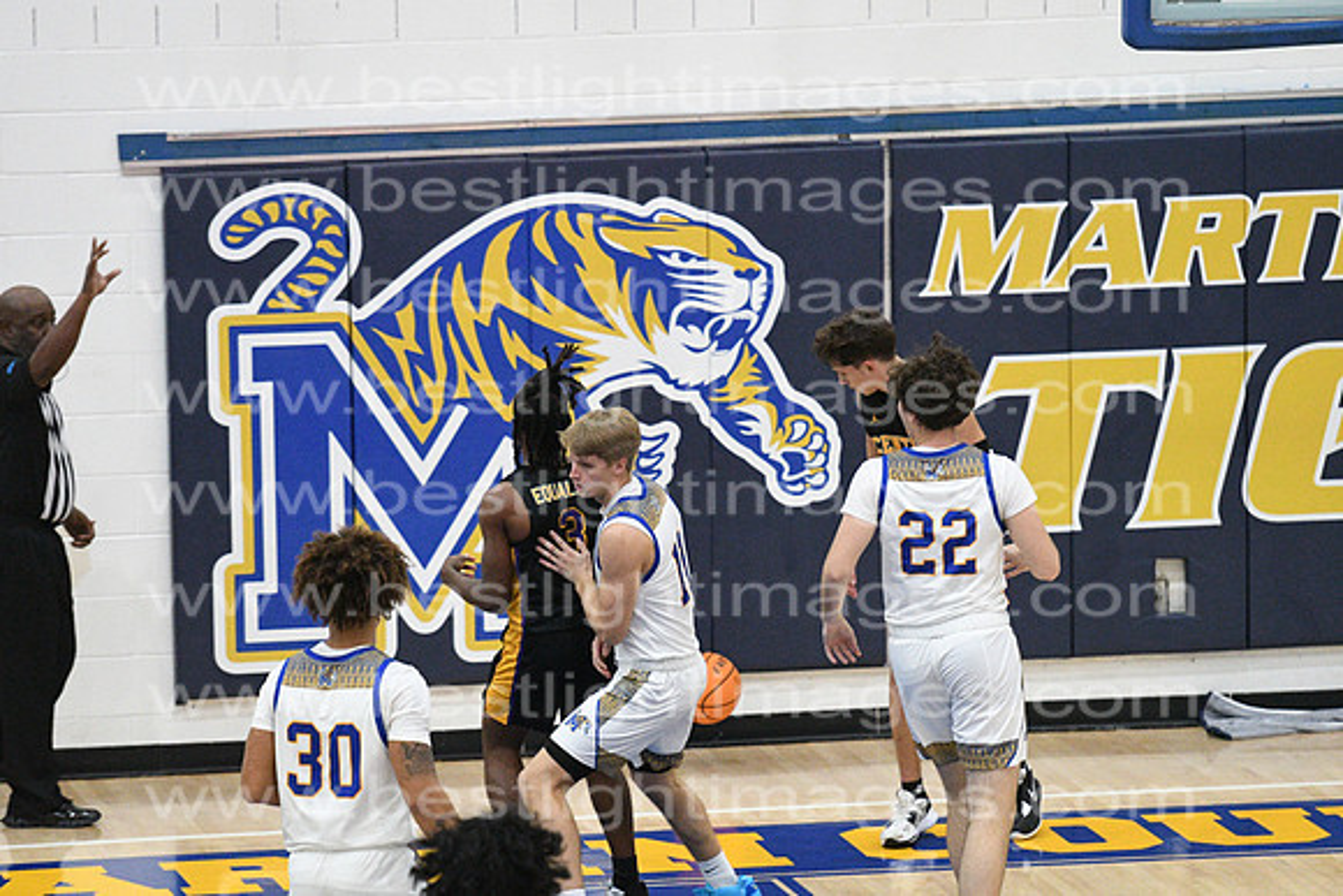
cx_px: 672
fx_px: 10354
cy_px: 448
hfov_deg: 7.4
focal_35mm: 278
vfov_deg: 5.0
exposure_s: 1/800
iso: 10000
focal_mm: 185
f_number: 4
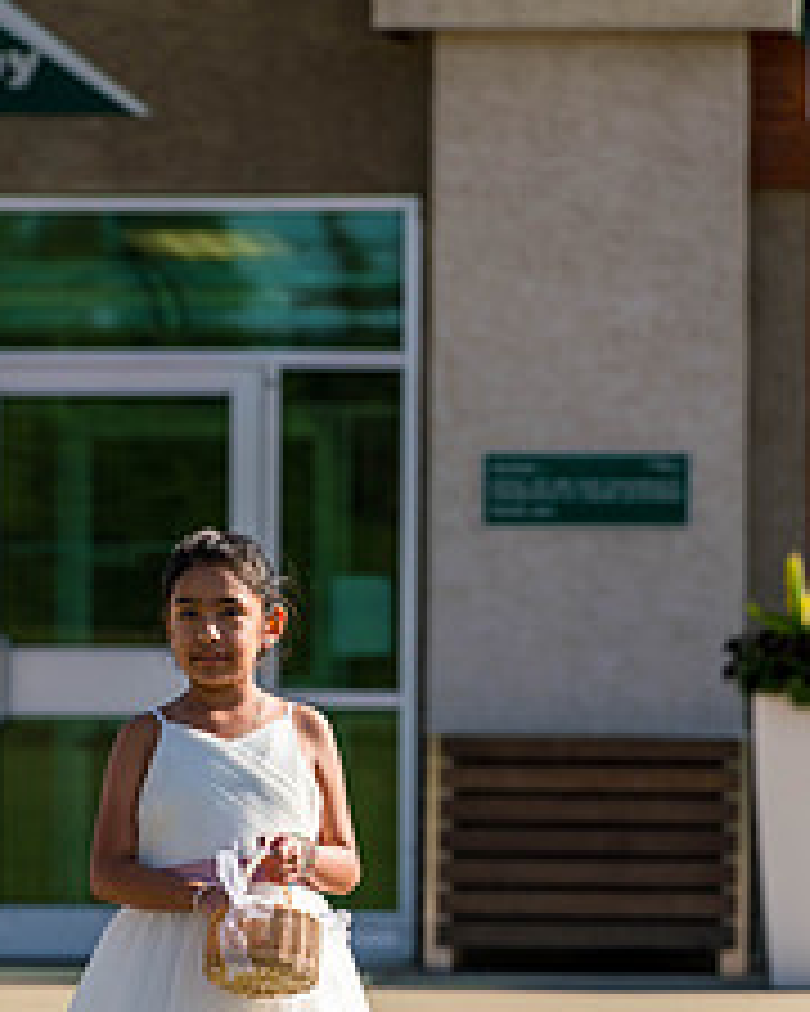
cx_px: 266
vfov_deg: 6.9
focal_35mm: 281
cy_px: 918
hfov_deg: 5.5
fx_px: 8420
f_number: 4
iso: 250
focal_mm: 150
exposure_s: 1/1600
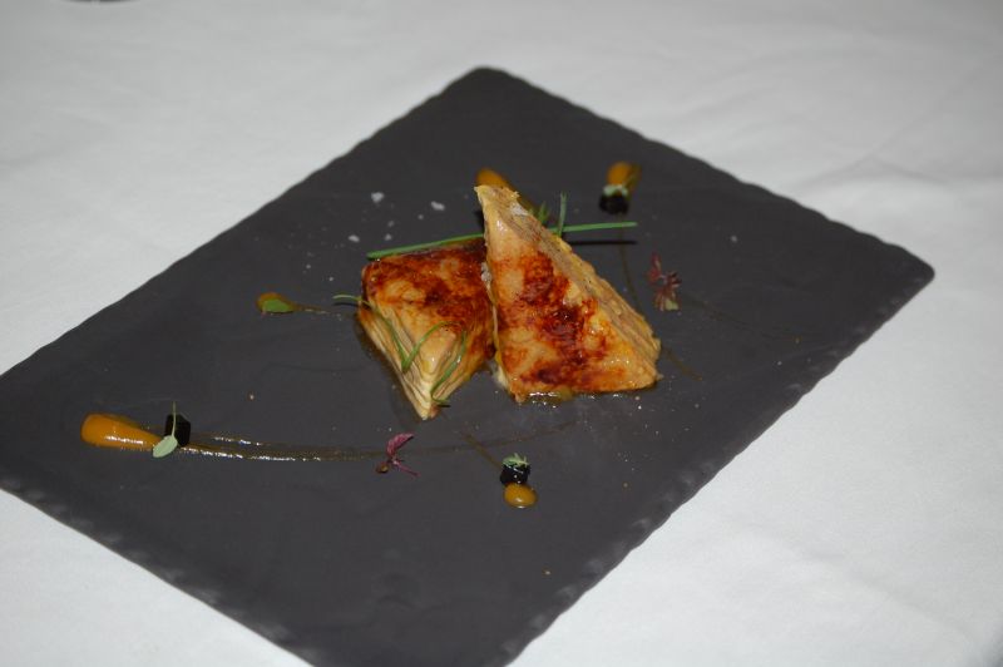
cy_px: 334
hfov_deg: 24.6
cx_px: 502
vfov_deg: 16.5
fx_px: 2297
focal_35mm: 82
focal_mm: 55
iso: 400
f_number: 4
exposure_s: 1/60
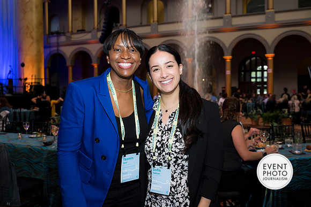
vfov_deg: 39.2
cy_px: 103
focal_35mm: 34
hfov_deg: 56.2
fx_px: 291
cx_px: 156
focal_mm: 32.5
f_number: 4
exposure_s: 1/100
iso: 800
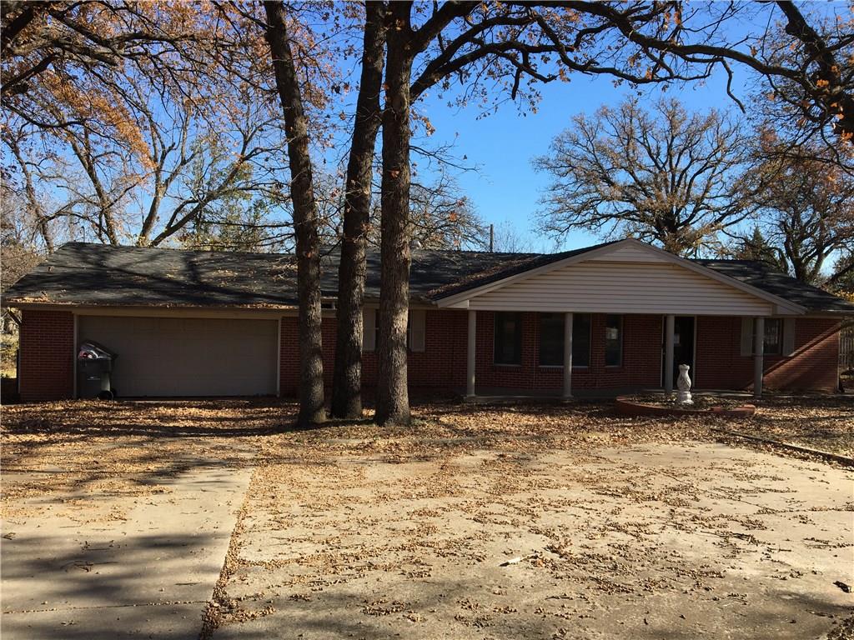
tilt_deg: -1.6
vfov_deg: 48.2
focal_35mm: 29
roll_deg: -1.2
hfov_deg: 61.7
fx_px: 715
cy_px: 320
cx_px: 427
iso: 25
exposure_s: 1/785
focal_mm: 4.15
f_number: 2.2
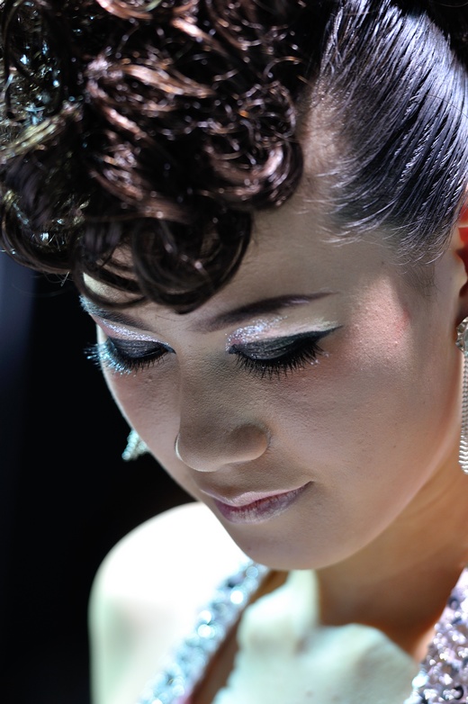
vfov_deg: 7.4
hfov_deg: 4.9
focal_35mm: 278
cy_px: 352
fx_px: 5420
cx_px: 234
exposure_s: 1/125
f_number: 2.8
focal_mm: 185
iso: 250
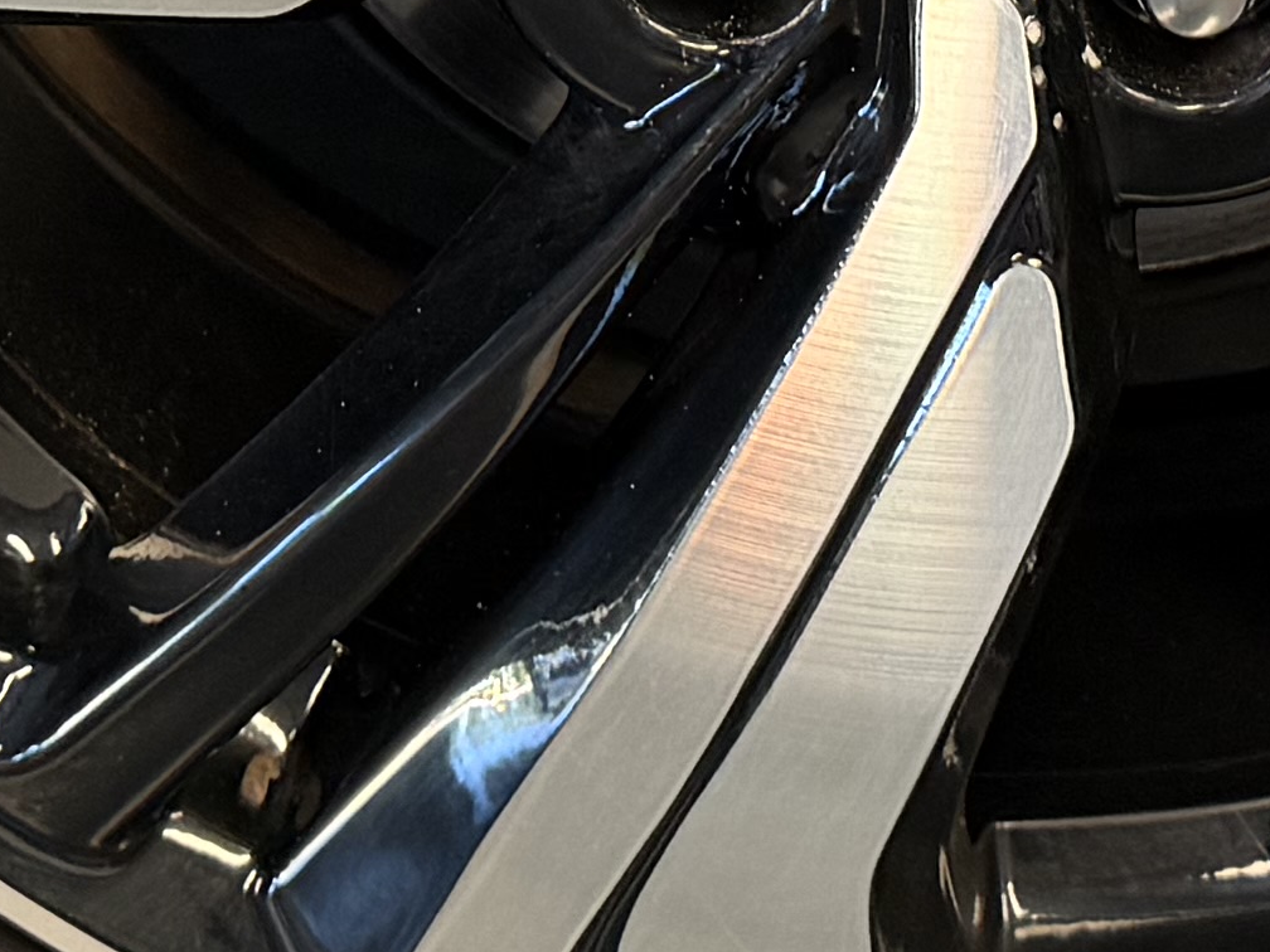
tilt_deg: -20.2
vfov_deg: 10.5
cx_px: 985
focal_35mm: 136
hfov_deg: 14.4
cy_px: -560
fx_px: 4990
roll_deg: -3.2
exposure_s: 1/60
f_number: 1.78
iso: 250
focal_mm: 6.76
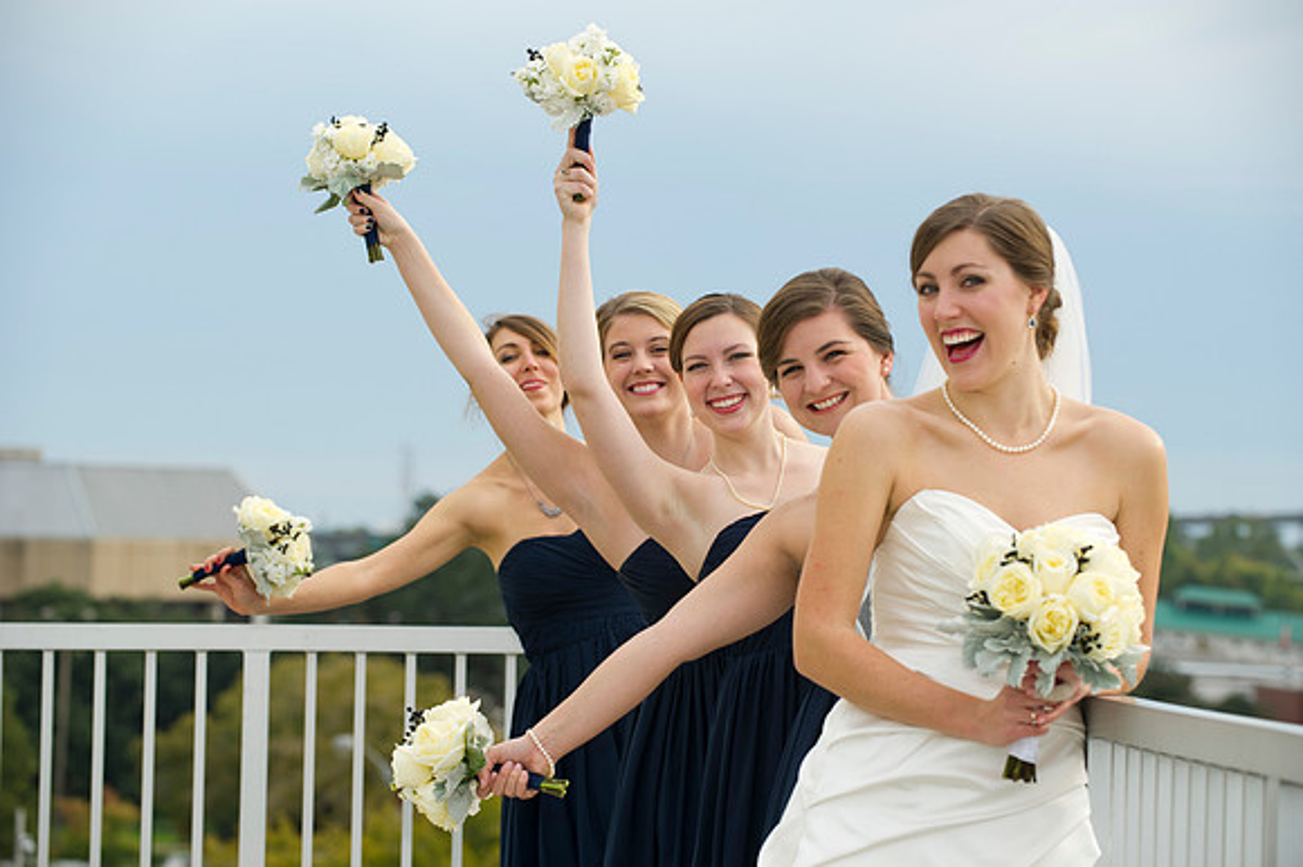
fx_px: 4341
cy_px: 434
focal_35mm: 120
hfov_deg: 17.1
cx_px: 652
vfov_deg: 11.4
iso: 200
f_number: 4.5
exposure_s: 1/200
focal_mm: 120
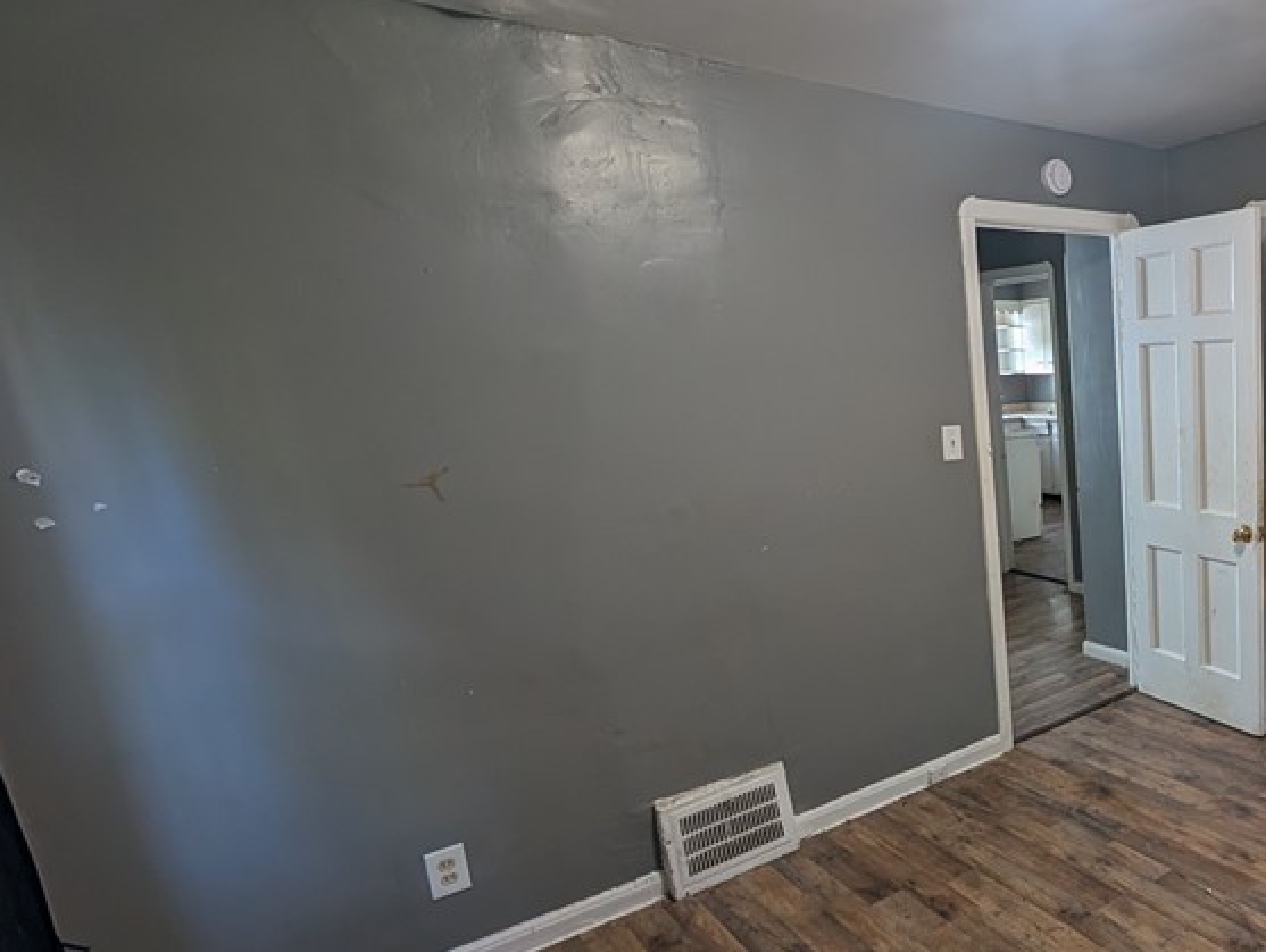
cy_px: 534
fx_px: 805
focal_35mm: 22
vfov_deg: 61.0
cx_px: 1142
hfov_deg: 63.6
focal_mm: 2.02
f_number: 1.7
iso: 130
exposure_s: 1/36.7
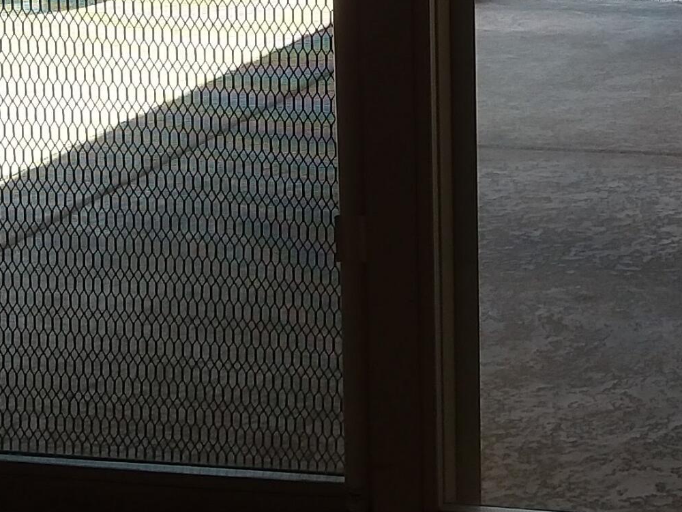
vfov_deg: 17.8
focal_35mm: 81
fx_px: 1596
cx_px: 659
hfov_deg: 23.3
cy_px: 12
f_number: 1.9
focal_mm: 2.91
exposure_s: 1/341
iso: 50
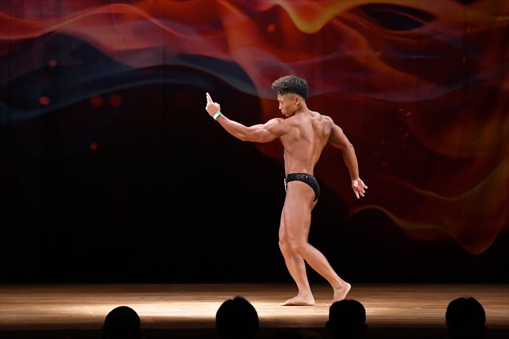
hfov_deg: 10.2
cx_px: 254
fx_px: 2855
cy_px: 170
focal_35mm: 202
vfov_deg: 6.8
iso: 4000
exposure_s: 1/400
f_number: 5.6
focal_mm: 135
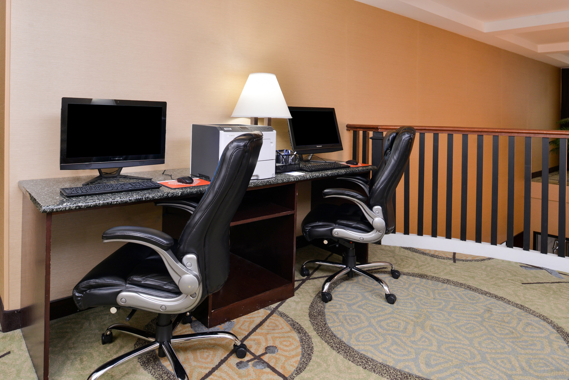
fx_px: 379
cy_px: 190
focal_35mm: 24
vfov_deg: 53.2
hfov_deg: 73.7
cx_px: 284
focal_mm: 24
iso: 400
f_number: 6.3
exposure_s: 1/40
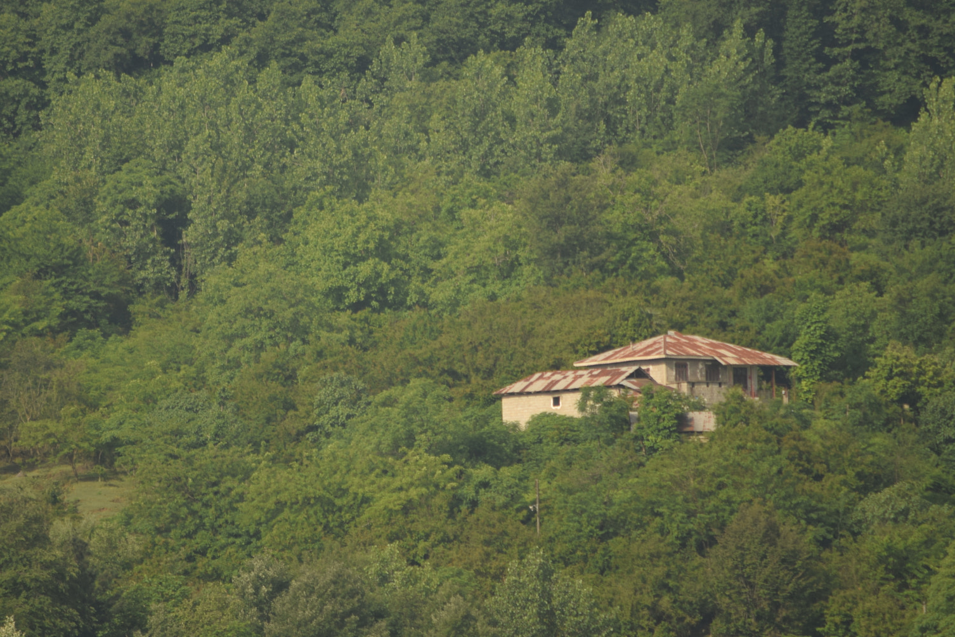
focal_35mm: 612
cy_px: 224
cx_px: 356
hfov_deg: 3.4
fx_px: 16234
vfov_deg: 2.2
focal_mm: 300
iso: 100
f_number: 5.6
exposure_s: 1/500
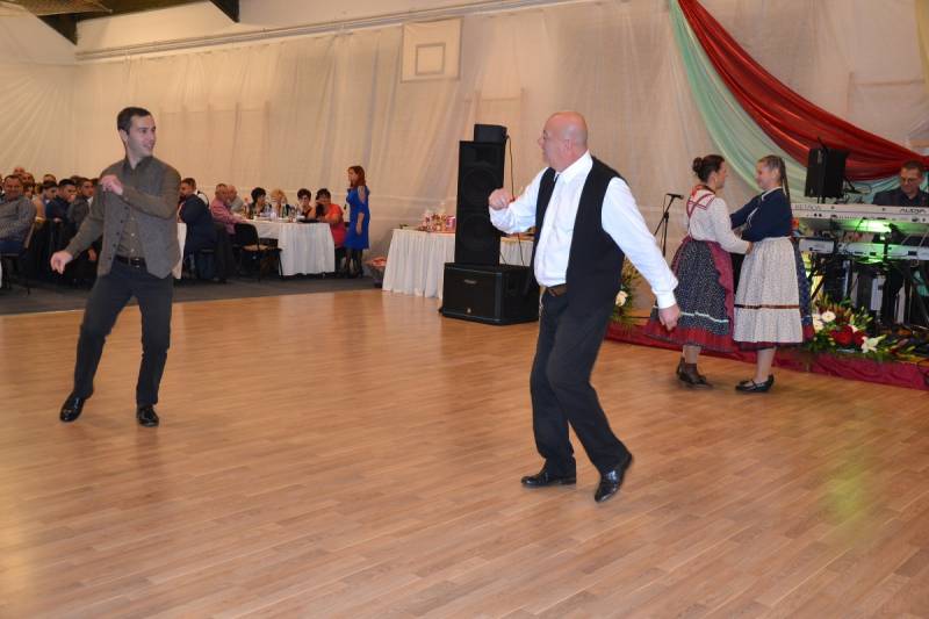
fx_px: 929
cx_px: 464
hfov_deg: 53.1
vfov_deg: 36.9
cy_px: 310
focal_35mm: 36
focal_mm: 24
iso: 800
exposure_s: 1/60
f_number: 3.8
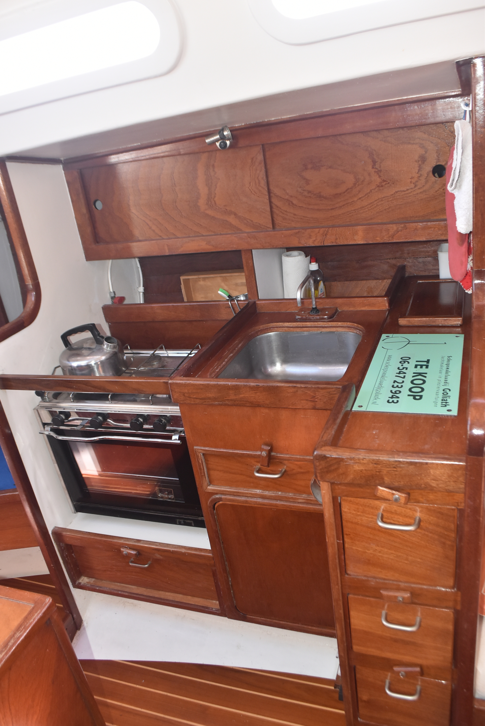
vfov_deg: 67.3
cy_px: 363
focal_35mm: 27
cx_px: 242
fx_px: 545
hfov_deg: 48.0
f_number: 5.6
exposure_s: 1/125
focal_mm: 18
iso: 800
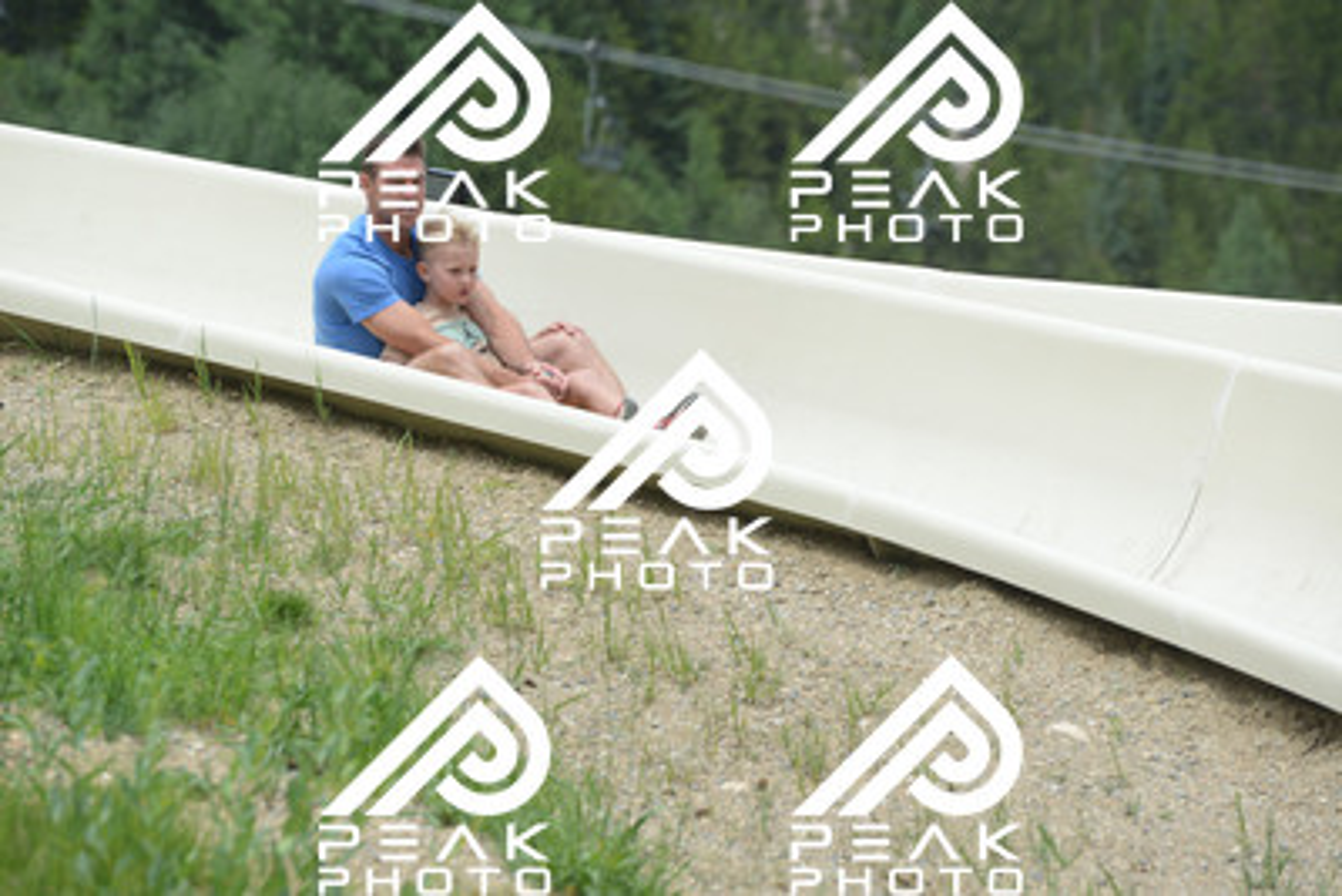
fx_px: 7271
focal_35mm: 195
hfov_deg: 10.5
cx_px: 671
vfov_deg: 7.0
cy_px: 448
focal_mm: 195
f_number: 6.3
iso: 250
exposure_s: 1/640
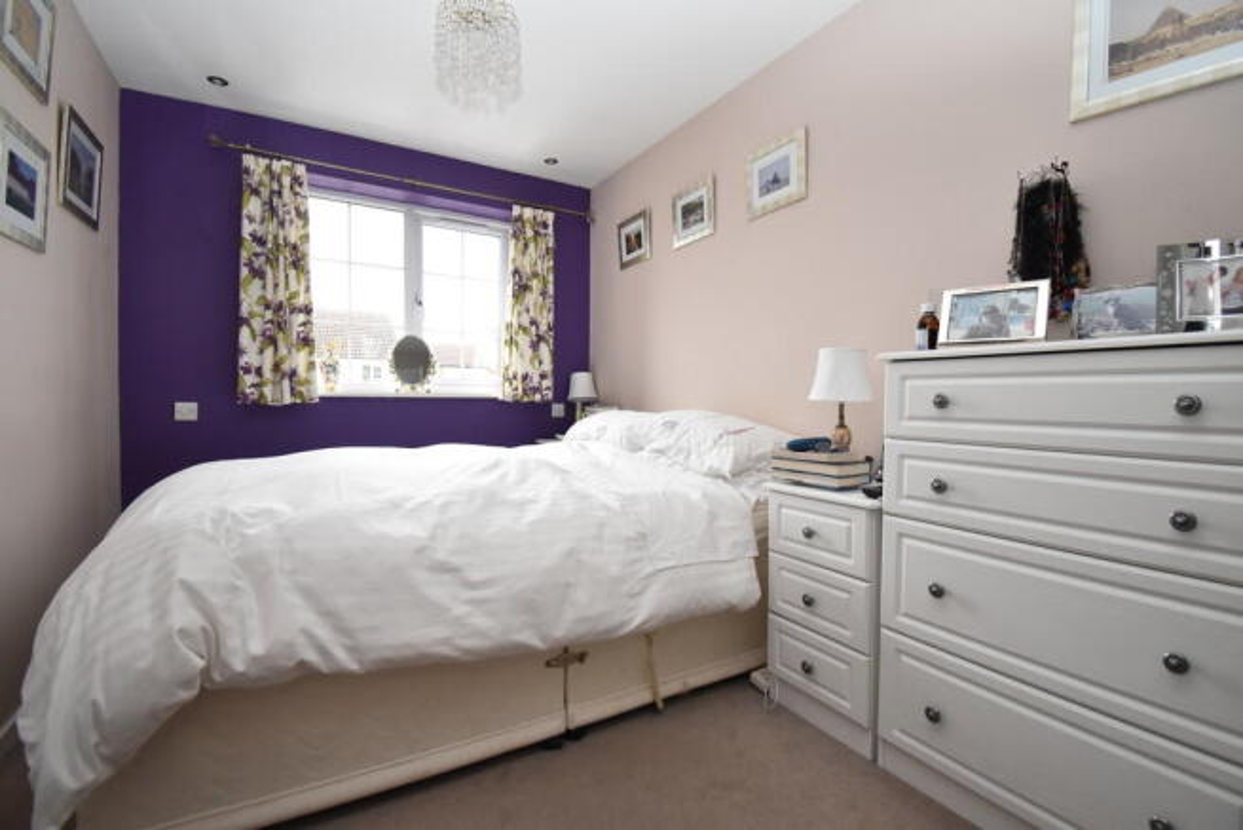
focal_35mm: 15
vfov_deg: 77.4
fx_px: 518
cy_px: 415
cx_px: 622
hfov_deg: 100.4
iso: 1100
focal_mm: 10
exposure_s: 1/60
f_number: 4.5
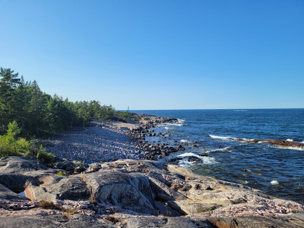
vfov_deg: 53.1
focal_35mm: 26
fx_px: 228
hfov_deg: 67.3
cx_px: 152
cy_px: 114
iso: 40
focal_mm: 5.4
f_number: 1.8
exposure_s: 1/2168
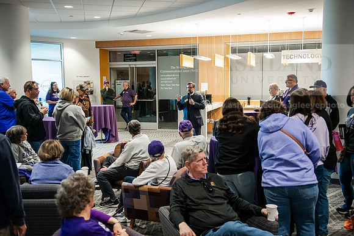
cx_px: 177
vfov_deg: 35.1
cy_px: 118
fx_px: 374
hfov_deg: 50.7
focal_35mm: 38
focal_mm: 38
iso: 3200
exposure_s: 1/200
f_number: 2.8
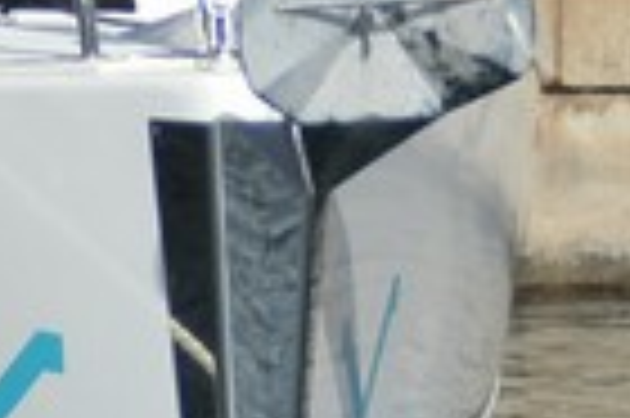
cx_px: -513
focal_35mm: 454
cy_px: -110
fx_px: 7936
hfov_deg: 4.5
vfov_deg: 3.0
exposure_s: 1/4000
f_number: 4.5
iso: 200
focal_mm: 62
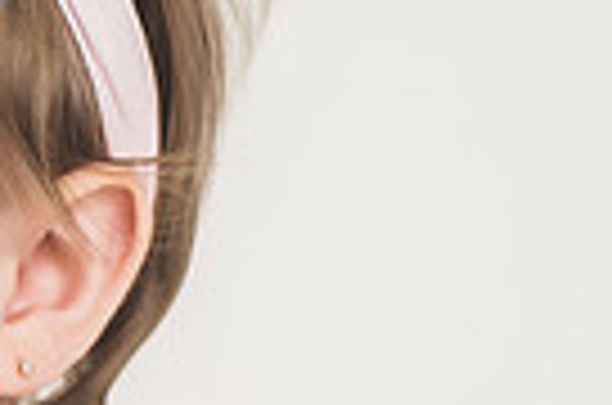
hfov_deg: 9.0
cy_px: 263
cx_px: -670
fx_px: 3630
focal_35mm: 214
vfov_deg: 6.4
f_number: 2.8
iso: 200
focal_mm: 50
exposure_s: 1/160
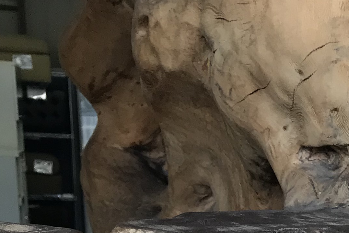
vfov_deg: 10.8
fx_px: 1057
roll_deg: -2.9
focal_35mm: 109
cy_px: 544
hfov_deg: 17.9
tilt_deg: -19.8
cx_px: 408
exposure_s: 1/100
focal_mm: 3.99
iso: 32
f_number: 1.8
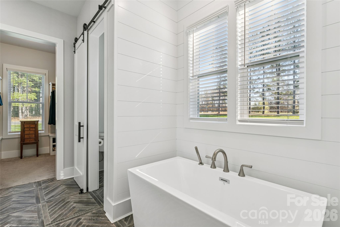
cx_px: 170
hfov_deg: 94.0
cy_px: 114
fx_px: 159
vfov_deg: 71.1
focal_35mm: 17
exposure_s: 1/13
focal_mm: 16.8
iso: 100
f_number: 10
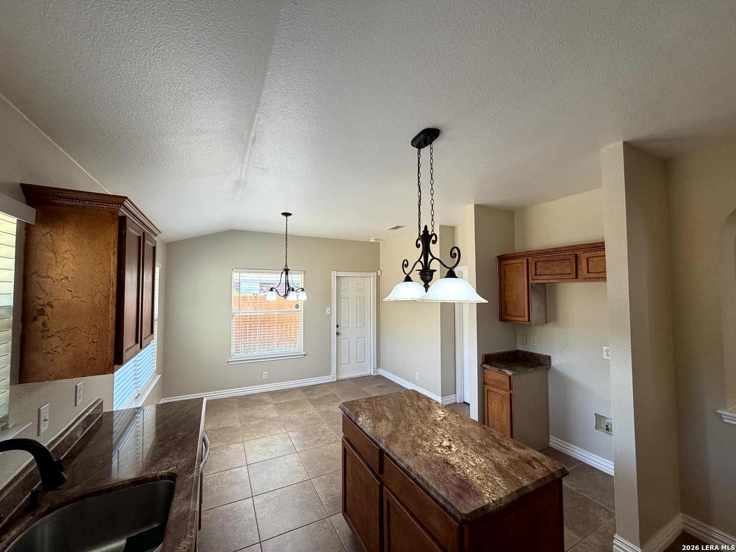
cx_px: 368
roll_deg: +0.5
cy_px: 276
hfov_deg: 102.1
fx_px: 298
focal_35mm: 14
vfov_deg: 85.7
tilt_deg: +1.9
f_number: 2.2
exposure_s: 1/120
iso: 160
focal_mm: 2.22
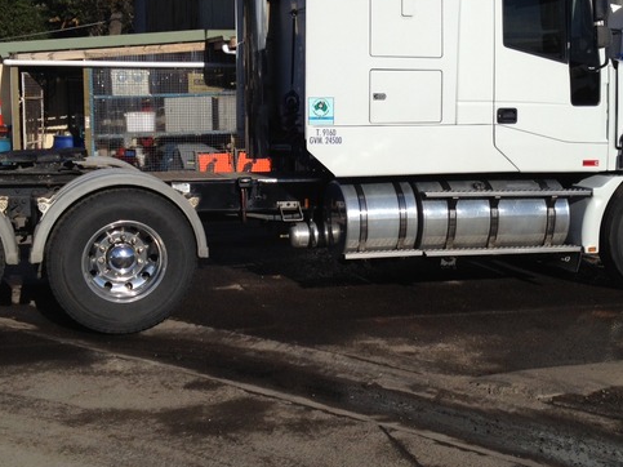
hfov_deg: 33.2
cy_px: 161
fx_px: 1044
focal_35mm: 58
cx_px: 347
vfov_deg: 25.1
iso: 50
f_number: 2.4
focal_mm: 4.28
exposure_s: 1/3953
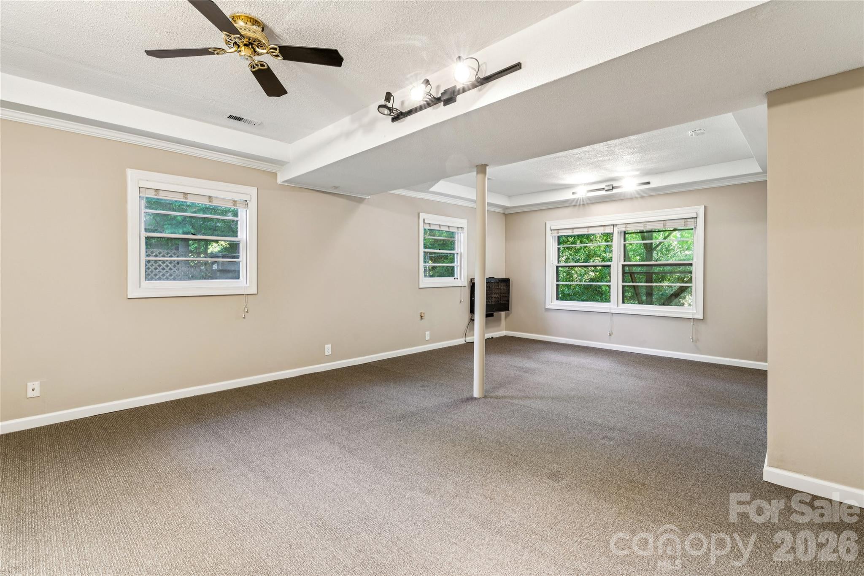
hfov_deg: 95.7
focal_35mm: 16
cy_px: 288
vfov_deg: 72.7
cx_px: 432
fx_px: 391
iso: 100
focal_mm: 16.3
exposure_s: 2
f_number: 11
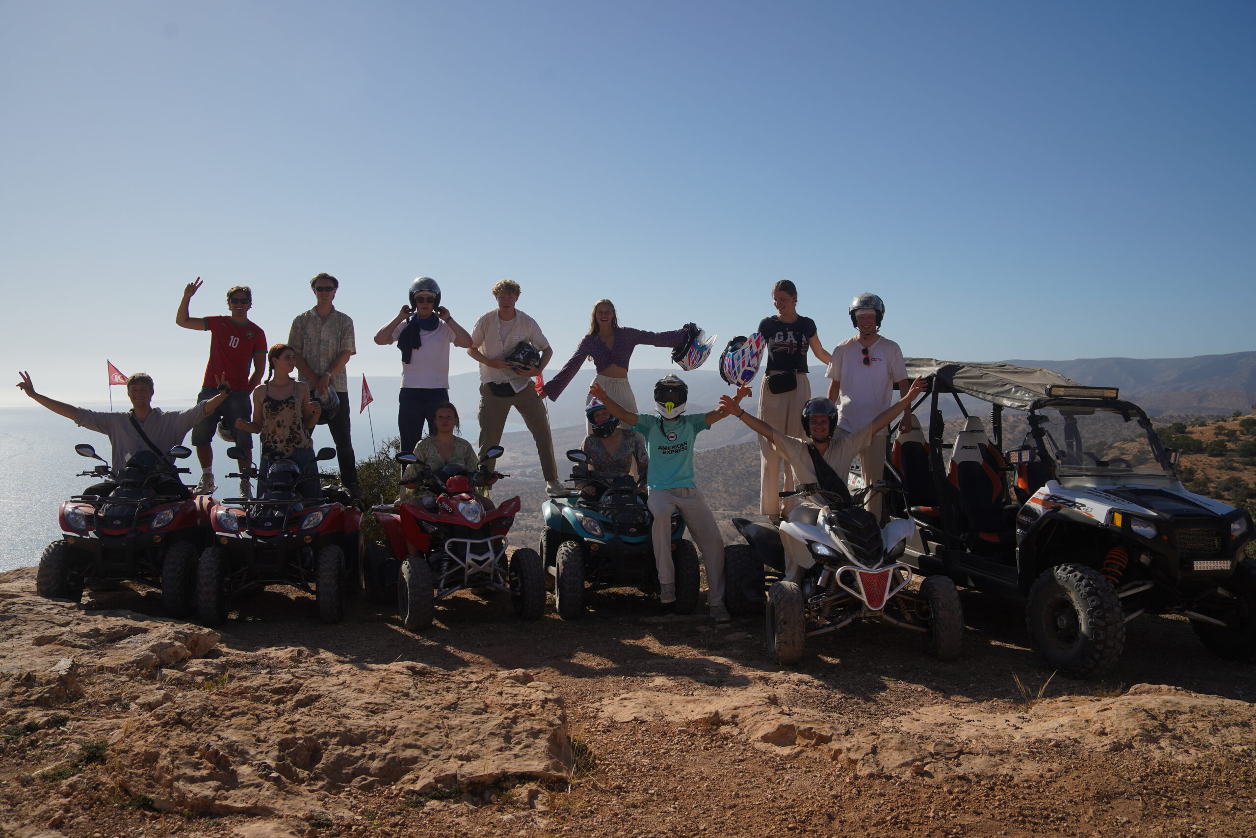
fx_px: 1116
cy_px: 419
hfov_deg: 58.7
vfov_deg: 41.1
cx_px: 628
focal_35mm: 32
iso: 125
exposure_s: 1/1250
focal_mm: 32
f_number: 6.3
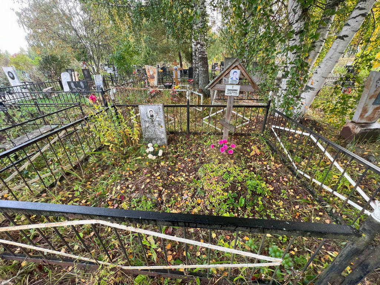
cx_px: 190
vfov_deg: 89.9
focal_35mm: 13
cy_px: 142
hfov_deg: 106.2
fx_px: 143
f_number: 1.8
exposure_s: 1/99
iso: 64
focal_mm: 1.57
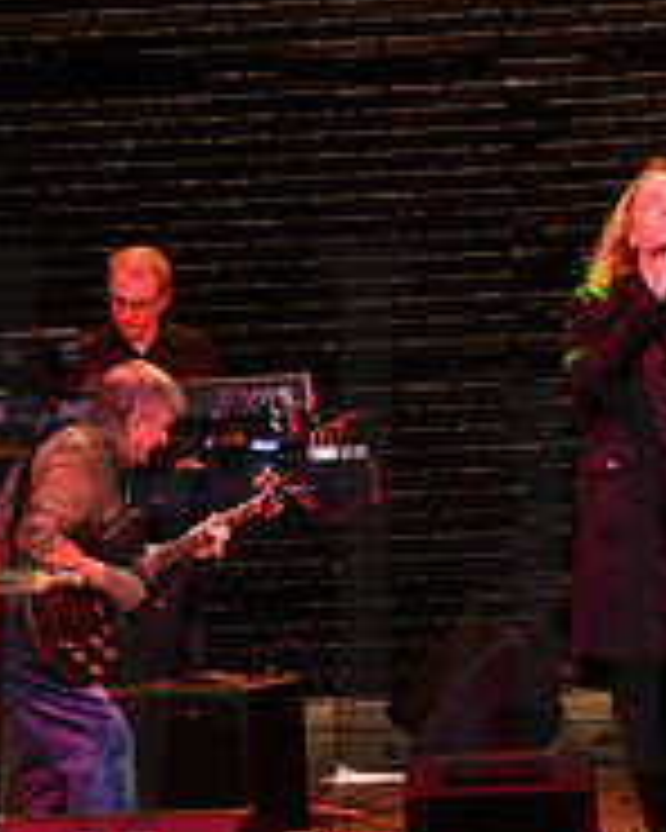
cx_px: 775
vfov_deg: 9.8
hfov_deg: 7.7
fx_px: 4878
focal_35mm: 198
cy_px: 439
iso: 6400
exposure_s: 1/200
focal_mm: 60
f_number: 4
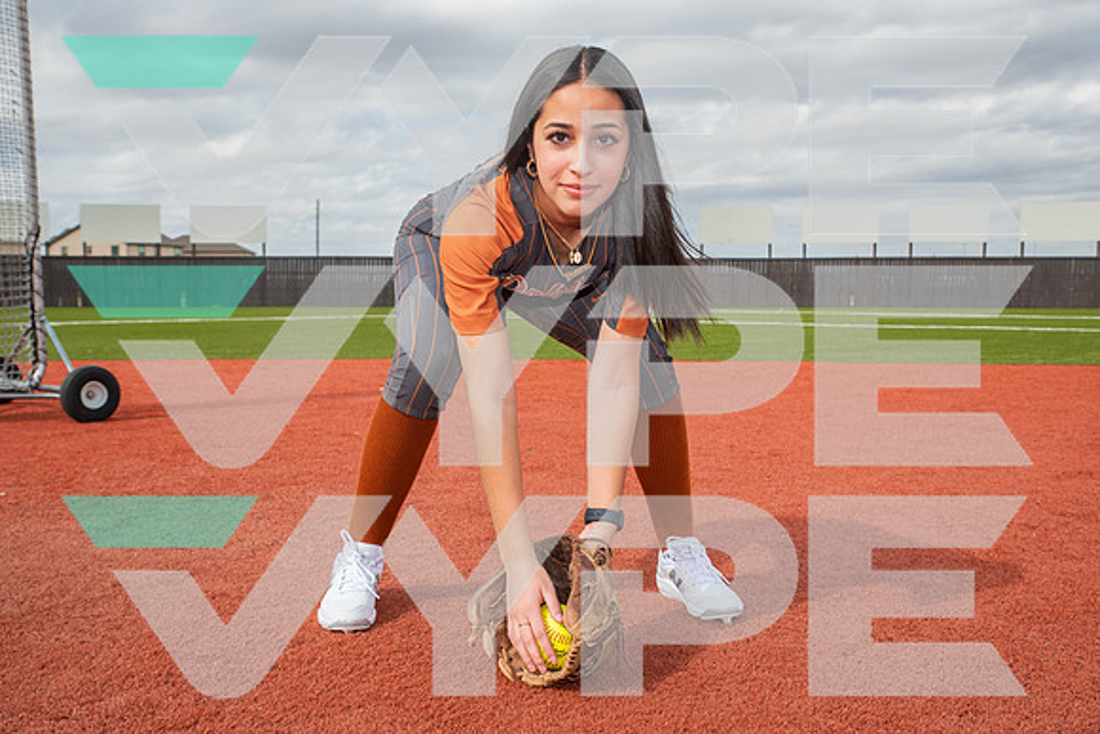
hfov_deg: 53.1
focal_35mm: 36
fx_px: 1101
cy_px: 367
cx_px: 550
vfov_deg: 36.9
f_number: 7.1
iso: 500
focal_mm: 36
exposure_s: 1/1250
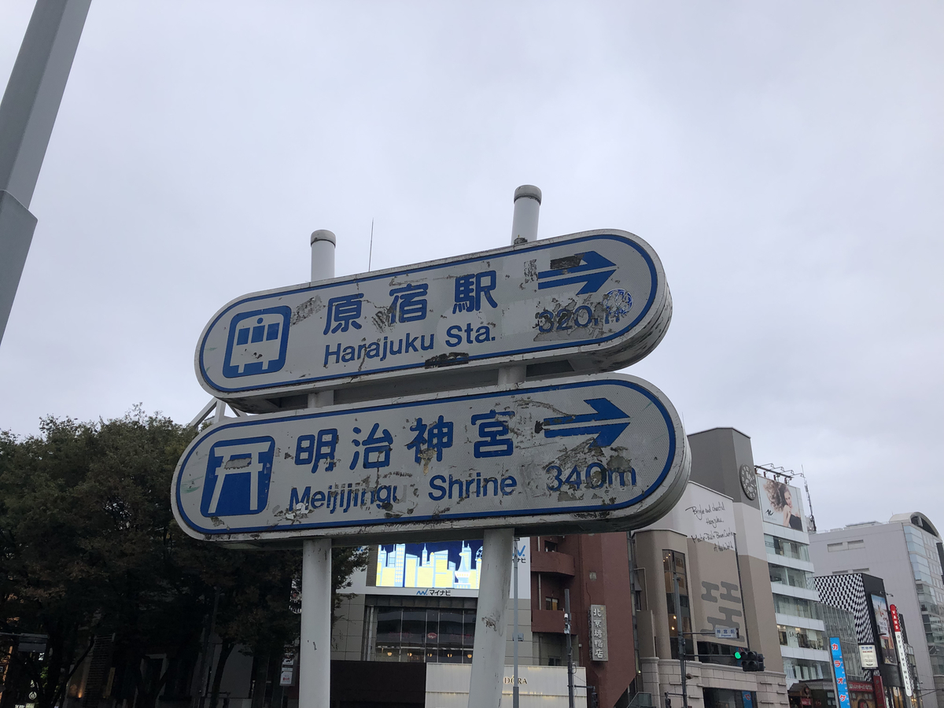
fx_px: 764
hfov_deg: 63.4
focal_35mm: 28
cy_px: 354
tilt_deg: +23.5
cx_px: 472
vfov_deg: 49.7
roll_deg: -2.0
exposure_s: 1/329
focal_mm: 3.99
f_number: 1.8
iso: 20
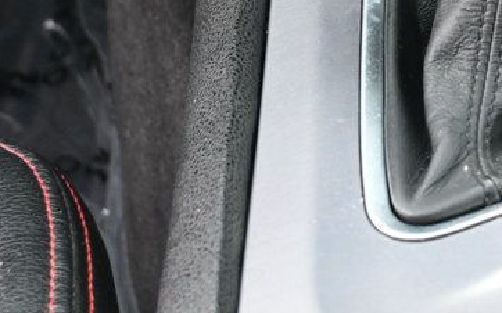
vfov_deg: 7.3
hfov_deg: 11.6
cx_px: 595
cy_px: -90
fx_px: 2427
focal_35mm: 177
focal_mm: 41
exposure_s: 1/125
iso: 2800
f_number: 5.6
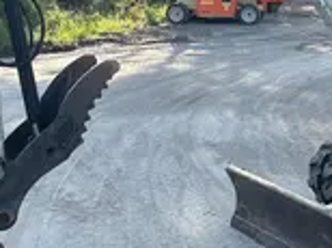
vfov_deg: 15.8
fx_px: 891
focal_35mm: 93
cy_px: 77
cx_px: 366
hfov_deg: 20.2
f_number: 1.5
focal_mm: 5.7
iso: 50
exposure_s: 1/880
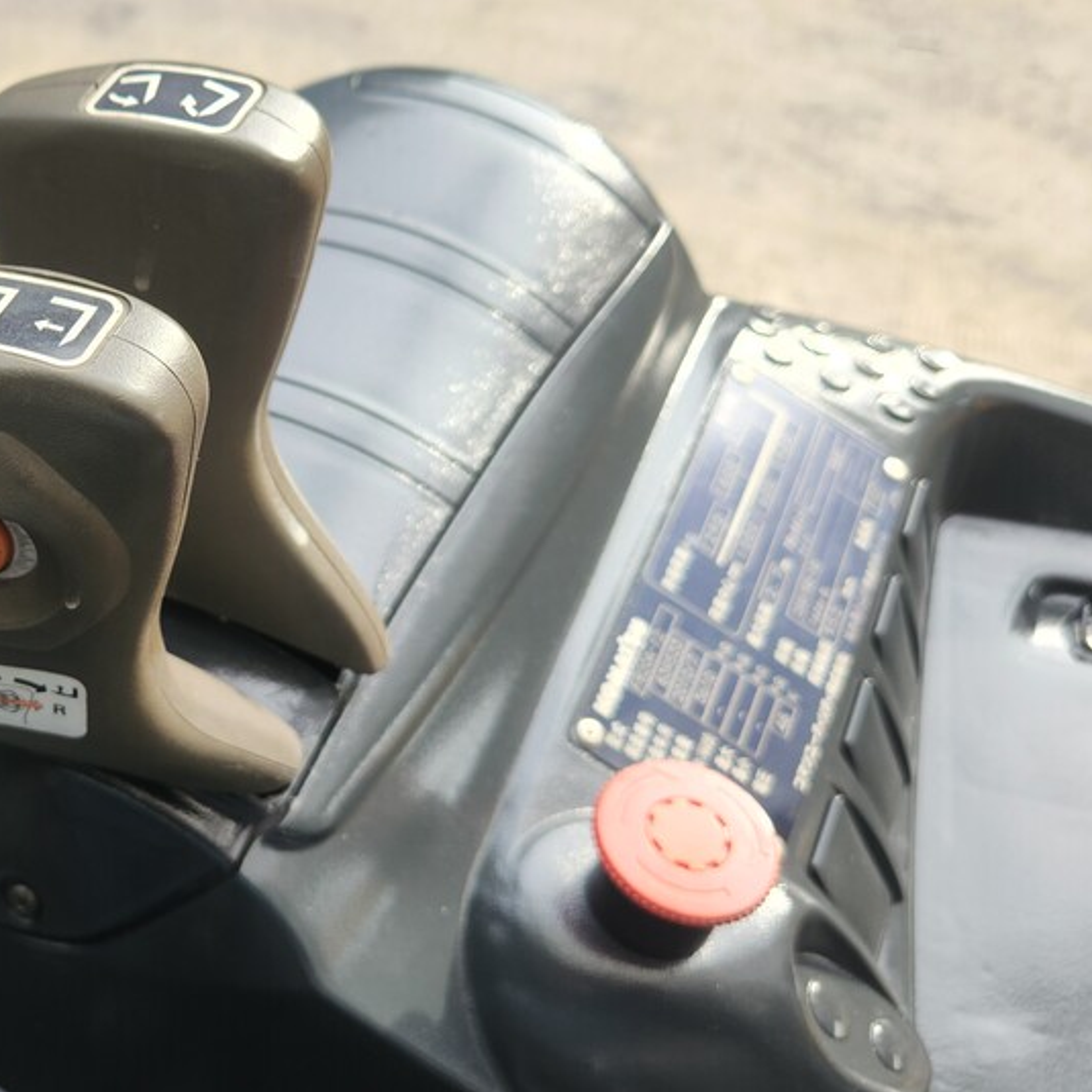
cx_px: 157
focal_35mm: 38
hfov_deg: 41.2
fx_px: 1356
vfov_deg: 43.9
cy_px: 535
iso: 20
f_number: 1.8
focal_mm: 5.4
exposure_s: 1/173
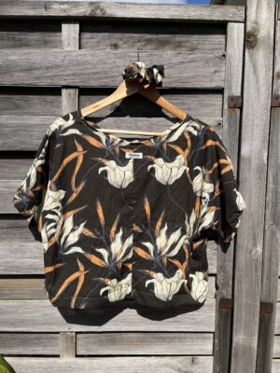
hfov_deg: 53.1
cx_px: 140
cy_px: 186
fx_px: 280
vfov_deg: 67.3
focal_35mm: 26
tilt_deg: -3.9
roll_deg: +0.2
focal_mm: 5.1
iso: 50
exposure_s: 1/5319
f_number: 1.6
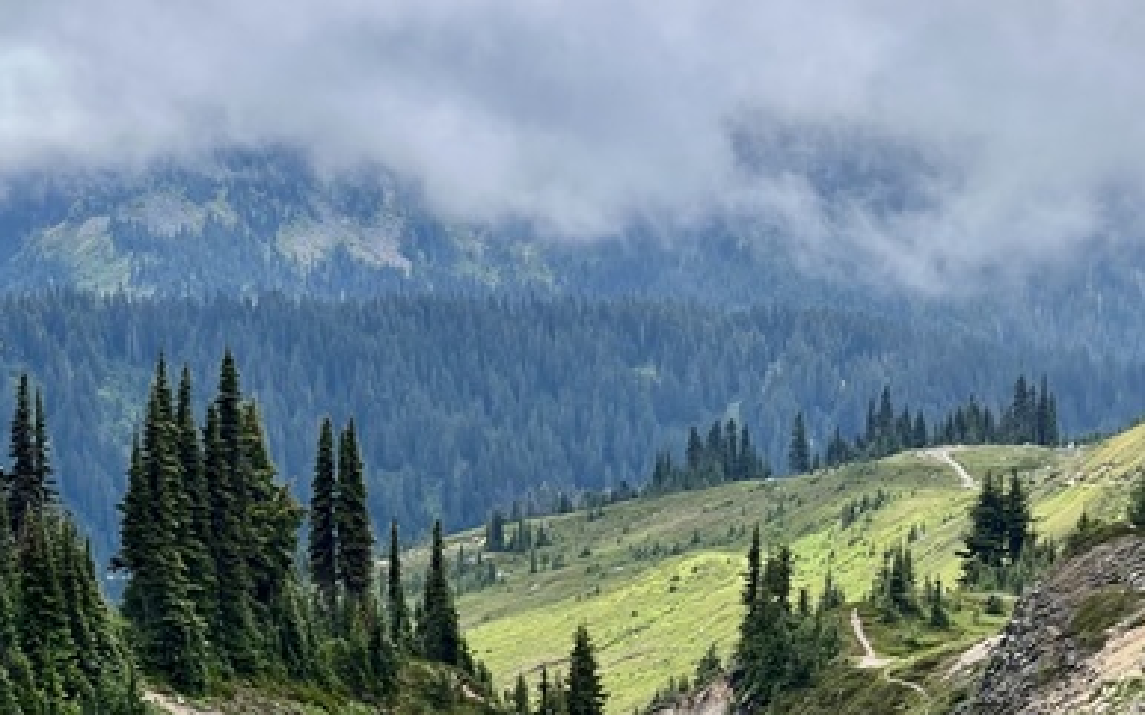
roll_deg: -2.2
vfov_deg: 11.8
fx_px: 3432
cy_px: 676
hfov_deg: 18.9
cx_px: 572
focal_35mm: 110
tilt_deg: -10.4
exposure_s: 1/555
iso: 32
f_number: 2.8
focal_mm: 9
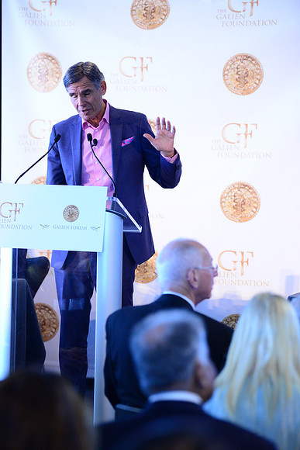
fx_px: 1499
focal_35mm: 120
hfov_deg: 11.4
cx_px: 150
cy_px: 225
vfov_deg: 17.1
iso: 4000
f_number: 2.8
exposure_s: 1/125
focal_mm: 120
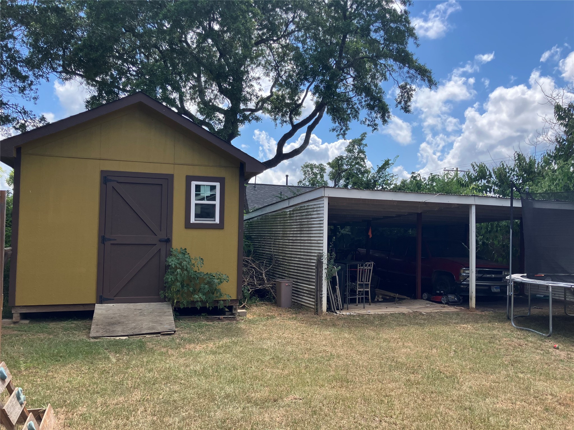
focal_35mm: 28
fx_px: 464
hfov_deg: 63.4
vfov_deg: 49.7
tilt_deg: +3.2
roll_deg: -1.0
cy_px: 215
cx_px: 287
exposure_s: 1/1080
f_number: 1.8
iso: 32
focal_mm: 3.99
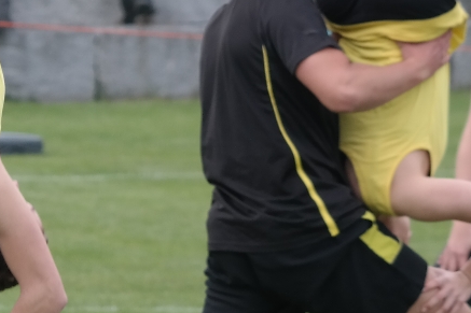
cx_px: -154
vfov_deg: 1.9
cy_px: 61
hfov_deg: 2.8
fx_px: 9586
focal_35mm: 733
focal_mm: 130
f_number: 5
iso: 200
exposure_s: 1/250
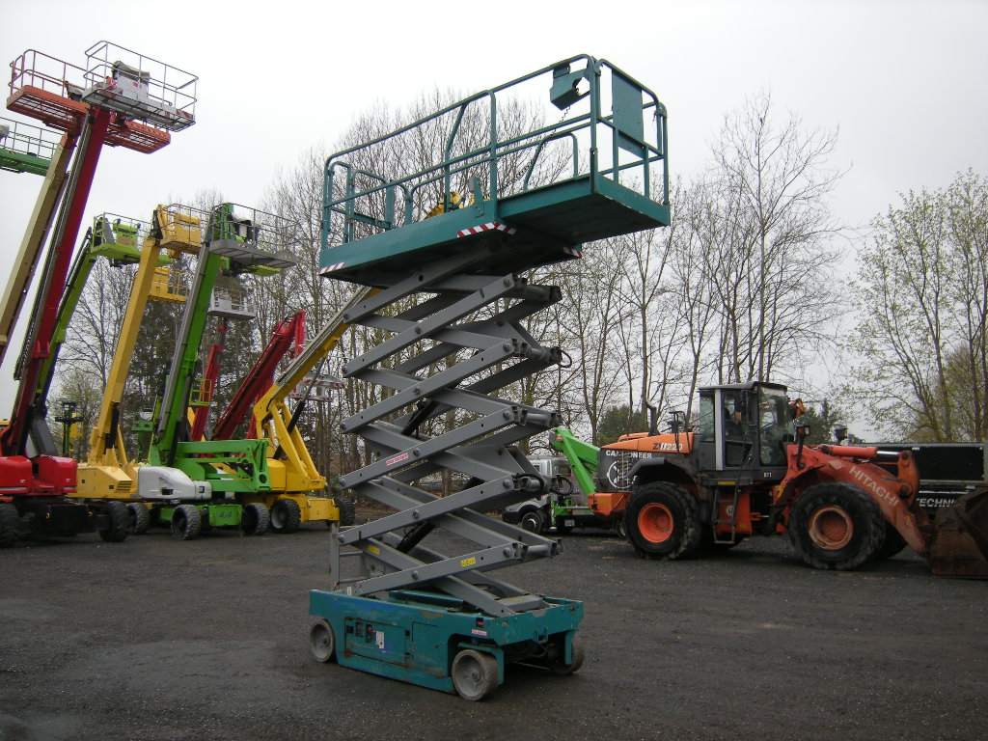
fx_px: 799
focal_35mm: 28
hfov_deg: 63.4
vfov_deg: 49.7
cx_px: 494
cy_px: 370
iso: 64
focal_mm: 4.7
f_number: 2.8
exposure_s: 1/116
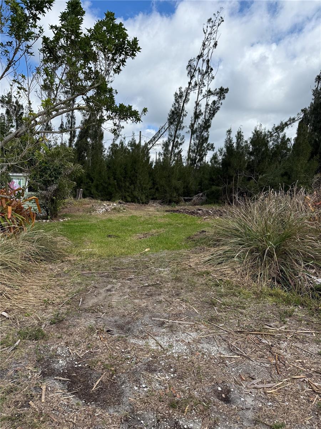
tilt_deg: -3.6
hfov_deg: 56.8
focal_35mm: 24
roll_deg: -2.6
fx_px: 297
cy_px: 214
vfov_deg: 71.6
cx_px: 160
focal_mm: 6.76
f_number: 1.78
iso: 80
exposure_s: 1/4167
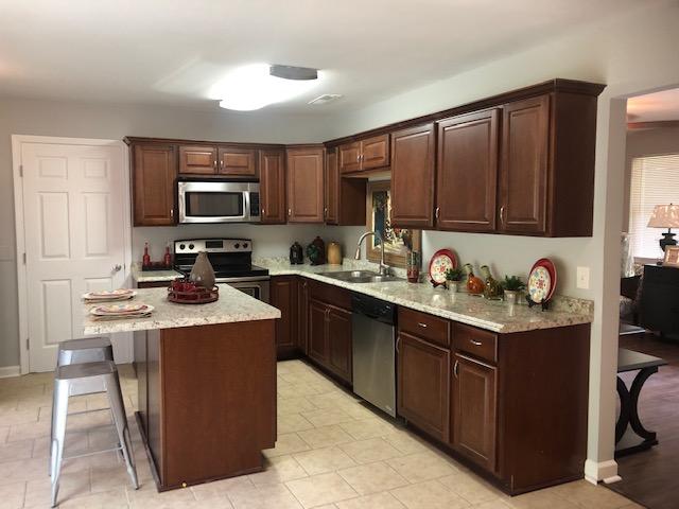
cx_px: 340
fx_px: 549
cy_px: 254
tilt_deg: -4.5
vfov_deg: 49.7
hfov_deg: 63.4
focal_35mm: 28
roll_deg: -0.2
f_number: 1.8
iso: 40
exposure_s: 1/15
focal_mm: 3.99
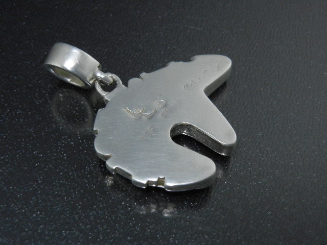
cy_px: 122
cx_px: 164
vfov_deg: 21.6
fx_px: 642
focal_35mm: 68
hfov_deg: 28.6
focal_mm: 12.2
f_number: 8.2
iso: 715
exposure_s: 1/30
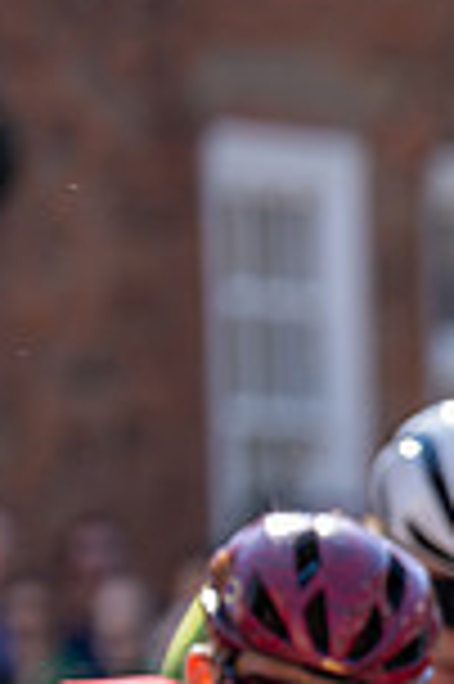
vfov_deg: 3.0
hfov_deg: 2.0
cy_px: 981
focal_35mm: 684
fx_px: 12968
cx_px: 1334
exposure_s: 1/1000
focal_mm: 154
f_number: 3.5
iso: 125
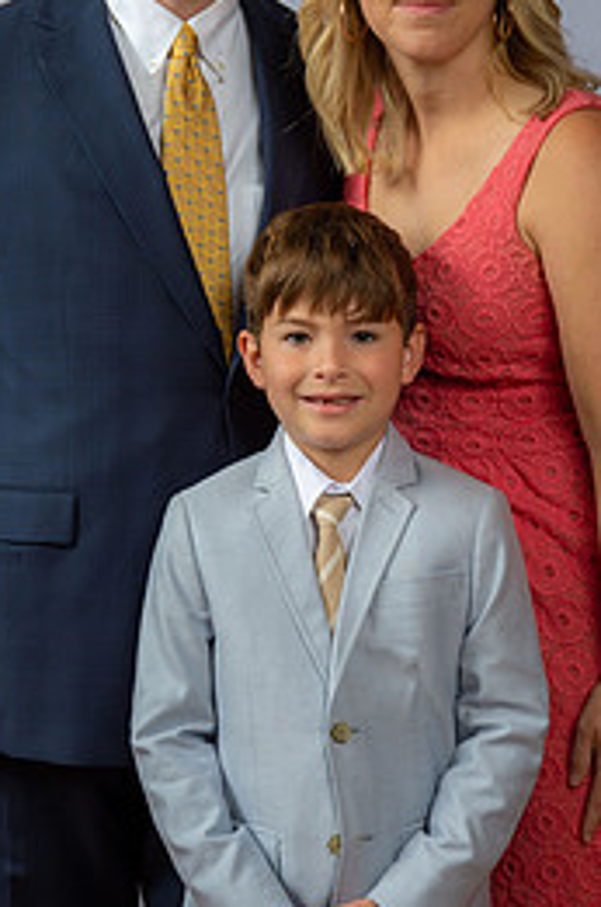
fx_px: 2514
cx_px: 280
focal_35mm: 100
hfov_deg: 13.6
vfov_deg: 20.4
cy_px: 389
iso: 250
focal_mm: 58
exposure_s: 1/200
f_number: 6.3
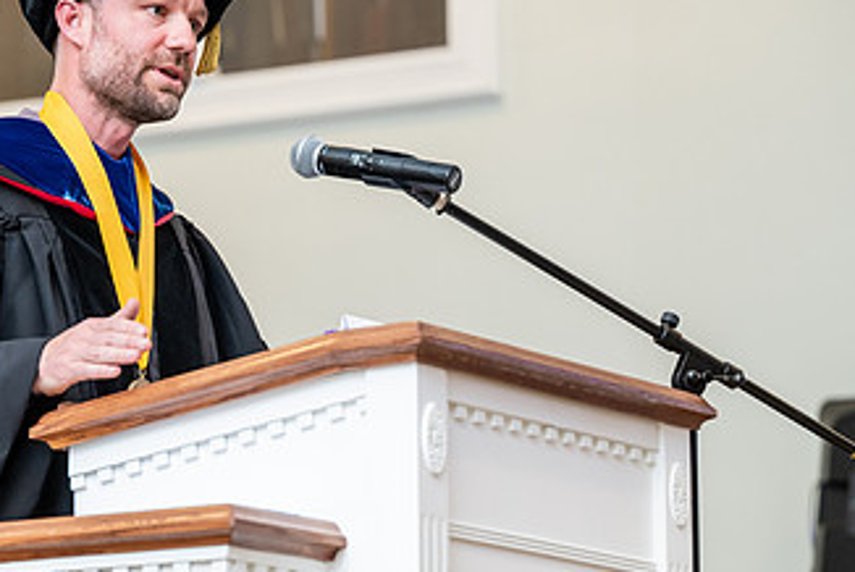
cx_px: 129
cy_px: 332
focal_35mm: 160
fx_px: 3803
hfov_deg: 12.7
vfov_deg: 8.6
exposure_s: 1/200
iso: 1600
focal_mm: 90
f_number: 3.2
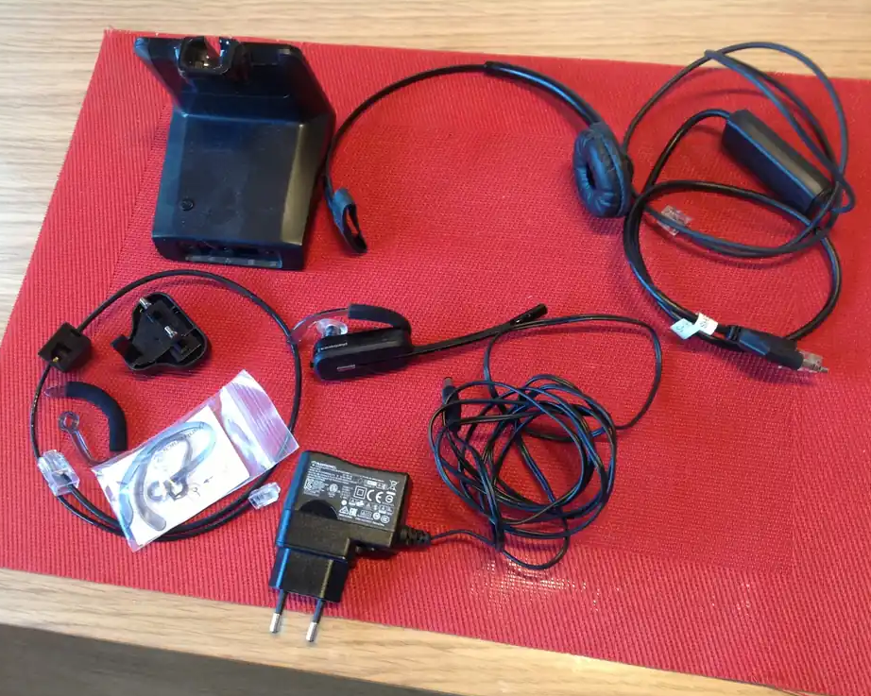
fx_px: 953
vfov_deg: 40.1
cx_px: 431
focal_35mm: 37
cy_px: 348
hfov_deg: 49.1
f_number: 2.4
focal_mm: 4.28
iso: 100
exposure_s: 1/15
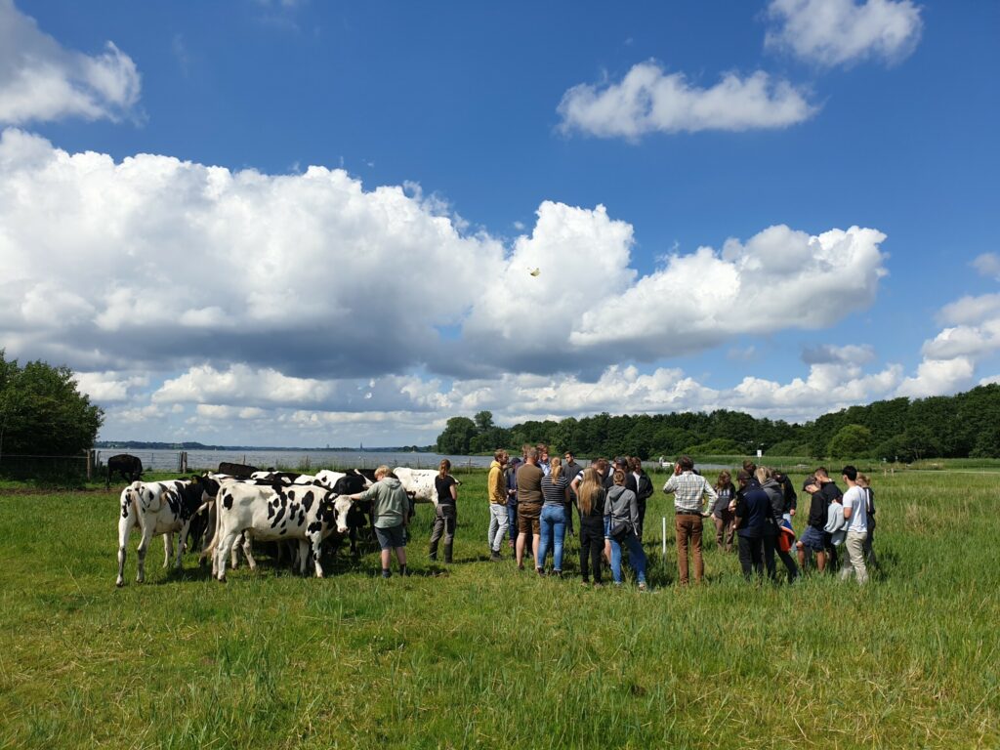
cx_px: 500
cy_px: 375
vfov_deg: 53.1
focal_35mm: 26
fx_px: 751
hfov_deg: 67.3
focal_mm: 4.3
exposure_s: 1/2123
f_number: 2.4
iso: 50
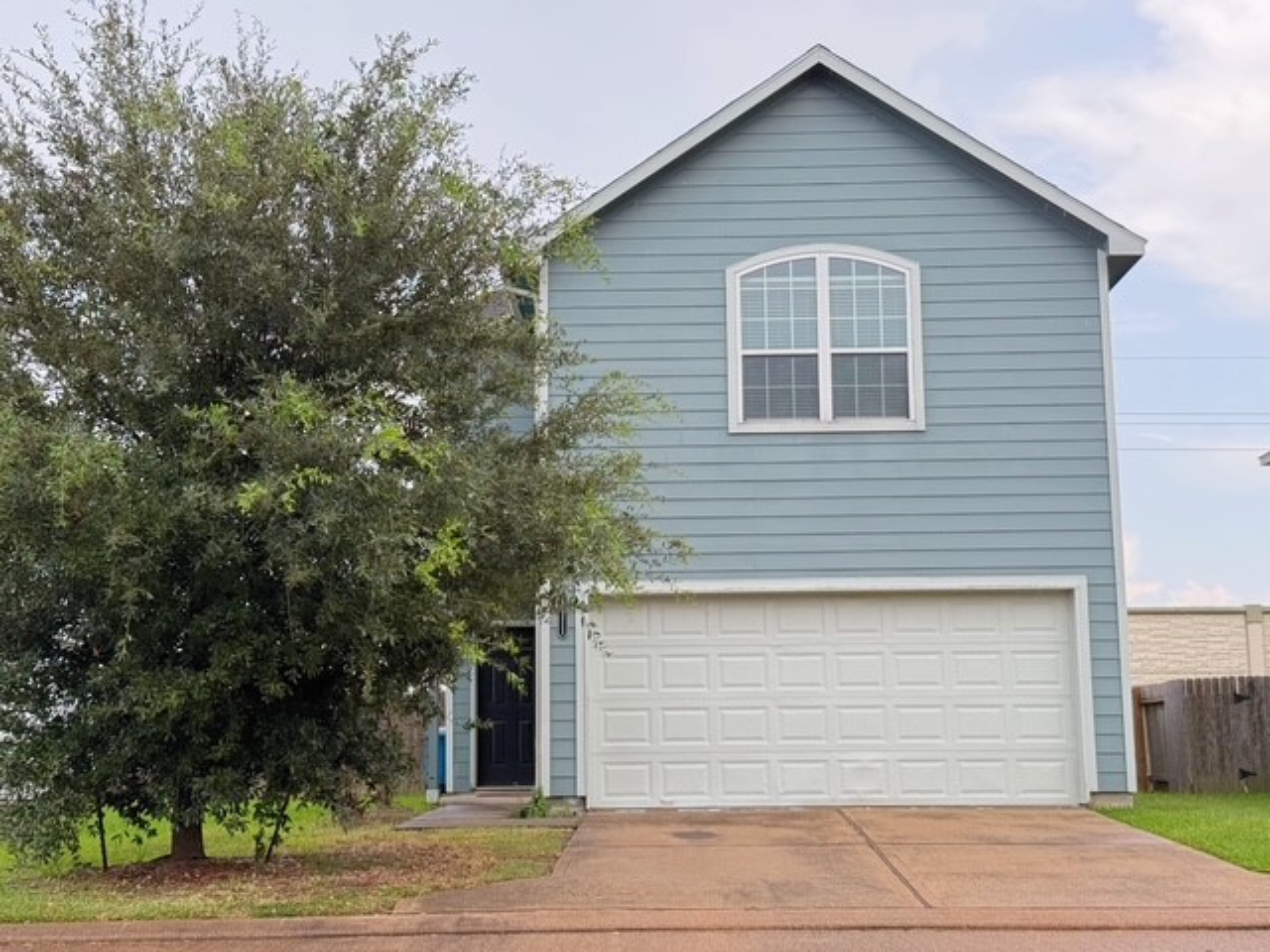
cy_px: 476
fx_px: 1761
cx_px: 635
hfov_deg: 39.7
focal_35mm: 48
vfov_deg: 30.3
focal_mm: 6.76
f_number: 1.78
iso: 100
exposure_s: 1/328
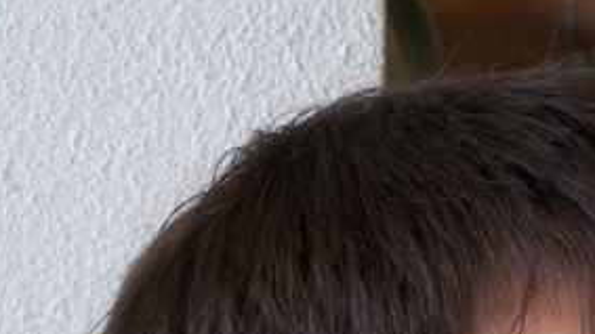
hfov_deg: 8.3
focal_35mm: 259
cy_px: 433
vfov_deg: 4.7
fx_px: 4085
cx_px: 477
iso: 140
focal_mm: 17.5
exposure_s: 1/50
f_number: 3.2
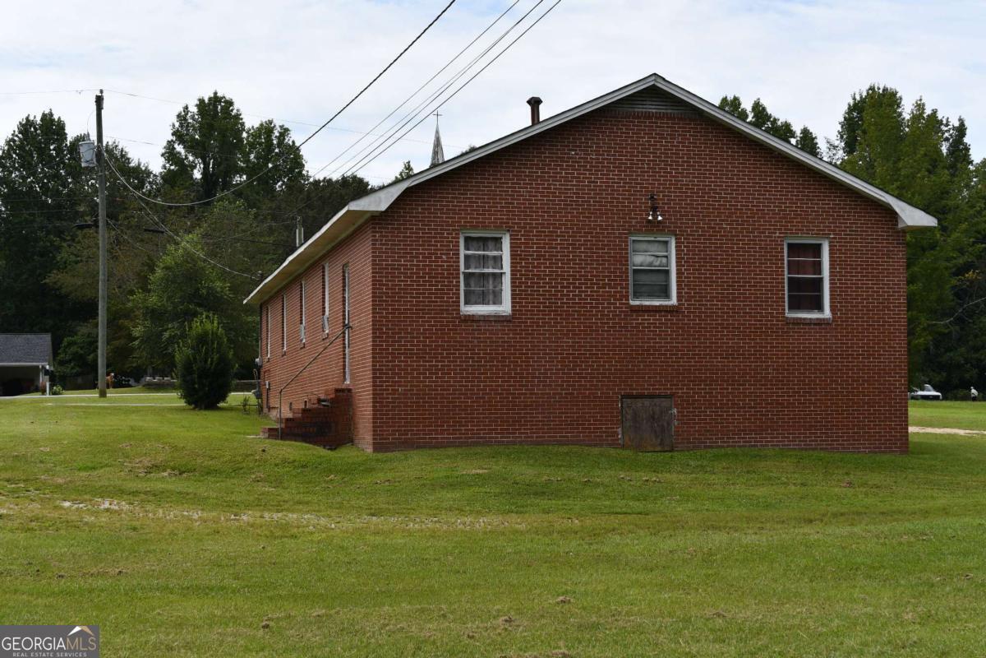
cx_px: 493
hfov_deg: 35.1
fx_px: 1561
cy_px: 329
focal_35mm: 57
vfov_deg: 23.8
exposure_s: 1/250
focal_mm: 38
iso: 100
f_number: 8
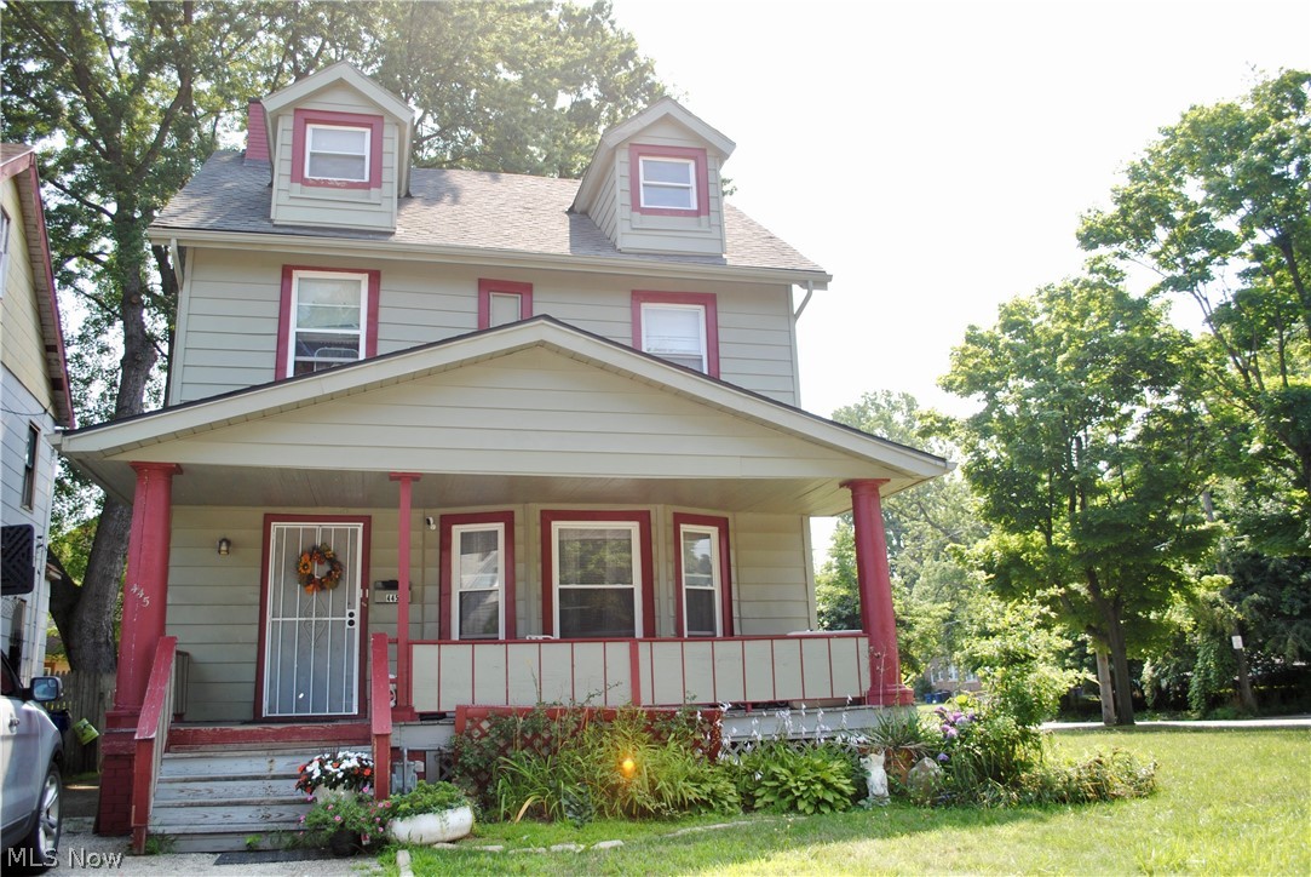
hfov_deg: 61.9
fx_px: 1093
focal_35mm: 30
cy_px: 438
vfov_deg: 43.7
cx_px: 656
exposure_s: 1/200
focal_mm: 20
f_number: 5
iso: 100
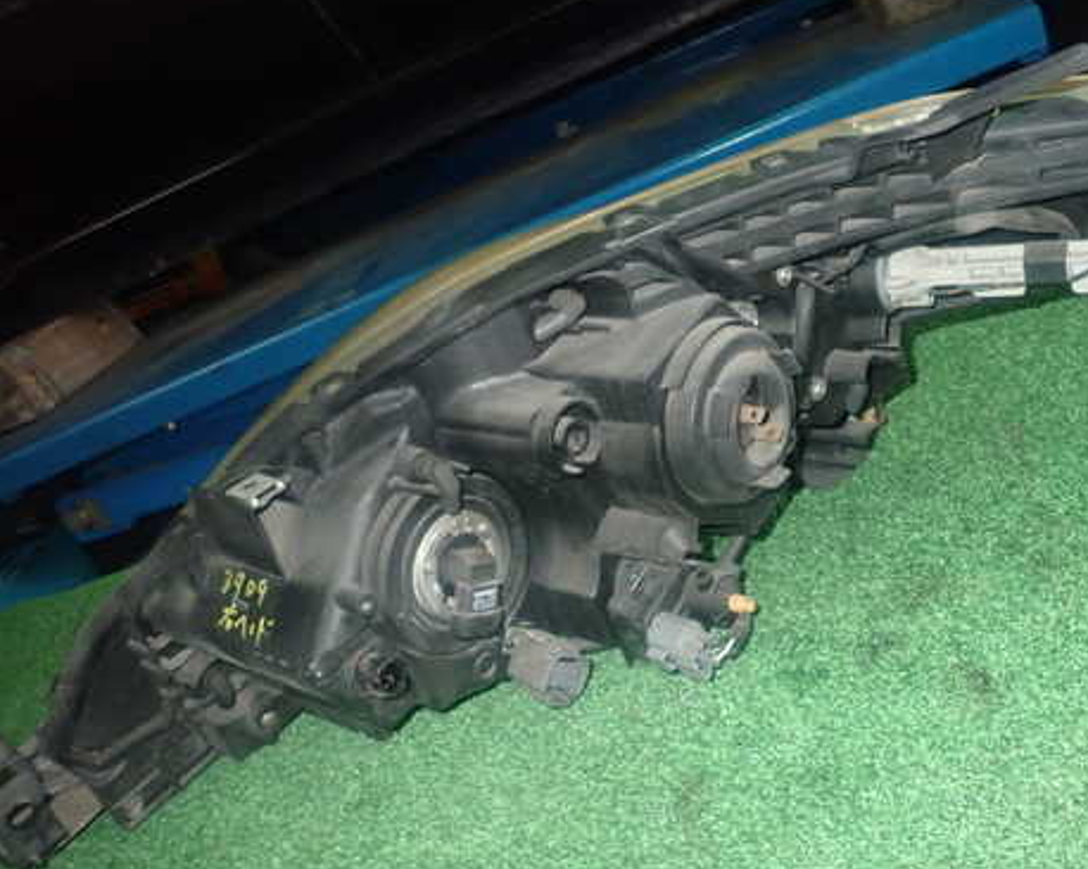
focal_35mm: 32
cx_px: 672
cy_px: 425
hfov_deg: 55.1
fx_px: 1030
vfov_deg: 45.8
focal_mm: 4.5
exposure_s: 1/30
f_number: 5.6
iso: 640
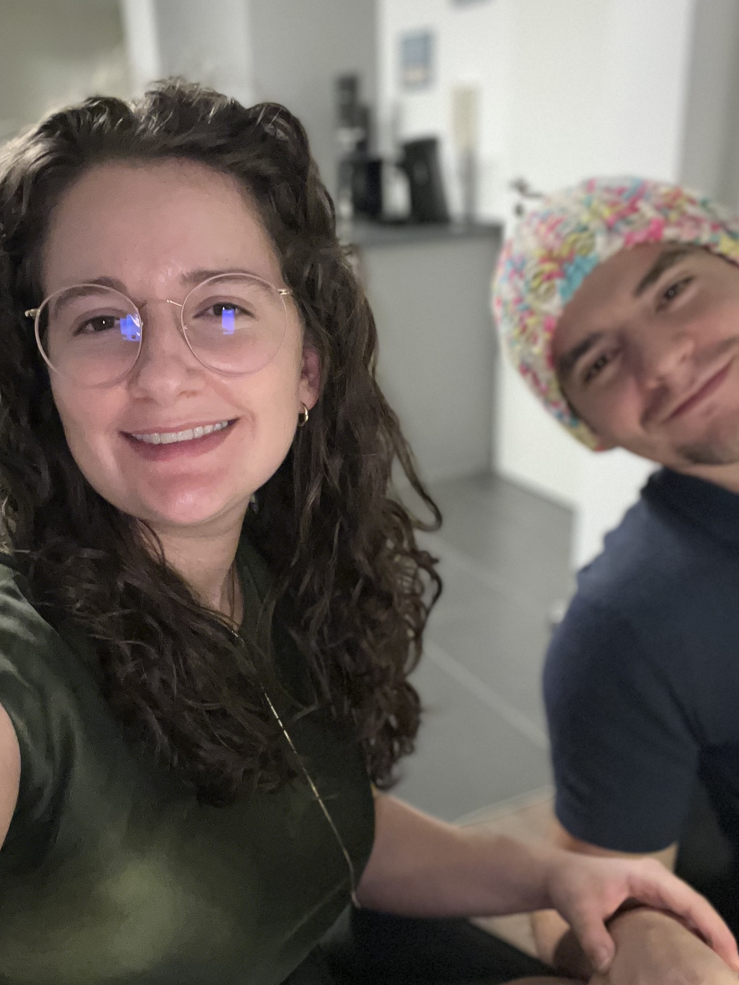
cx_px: 328
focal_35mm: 34
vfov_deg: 53.9
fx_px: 968
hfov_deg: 41.7
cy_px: 527
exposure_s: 1/24
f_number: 2.2
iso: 500
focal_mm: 2.71
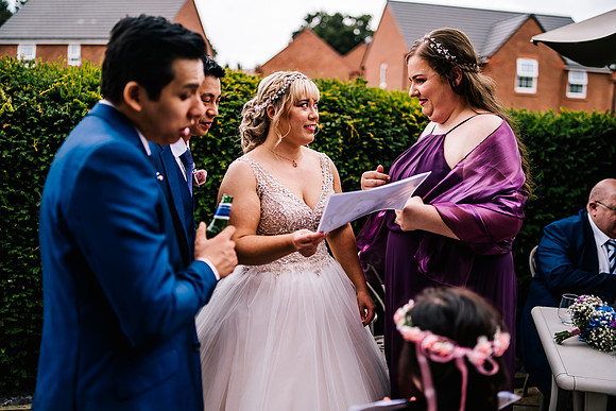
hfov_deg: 53.6
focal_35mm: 36
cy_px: 206
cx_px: 308
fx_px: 610
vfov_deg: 37.3
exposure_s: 1/1000
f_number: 1.6
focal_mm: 35
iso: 100
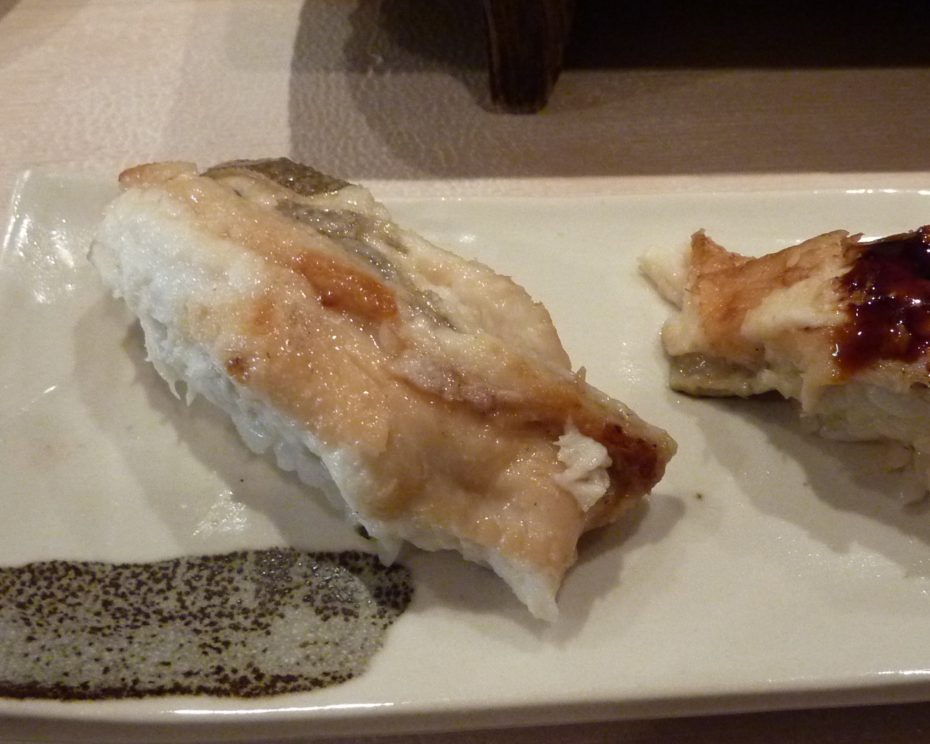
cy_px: 388
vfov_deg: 39.2
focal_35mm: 38
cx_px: 611
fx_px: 1046
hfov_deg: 47.3
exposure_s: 1/25
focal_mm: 4.1
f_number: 3.3
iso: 400
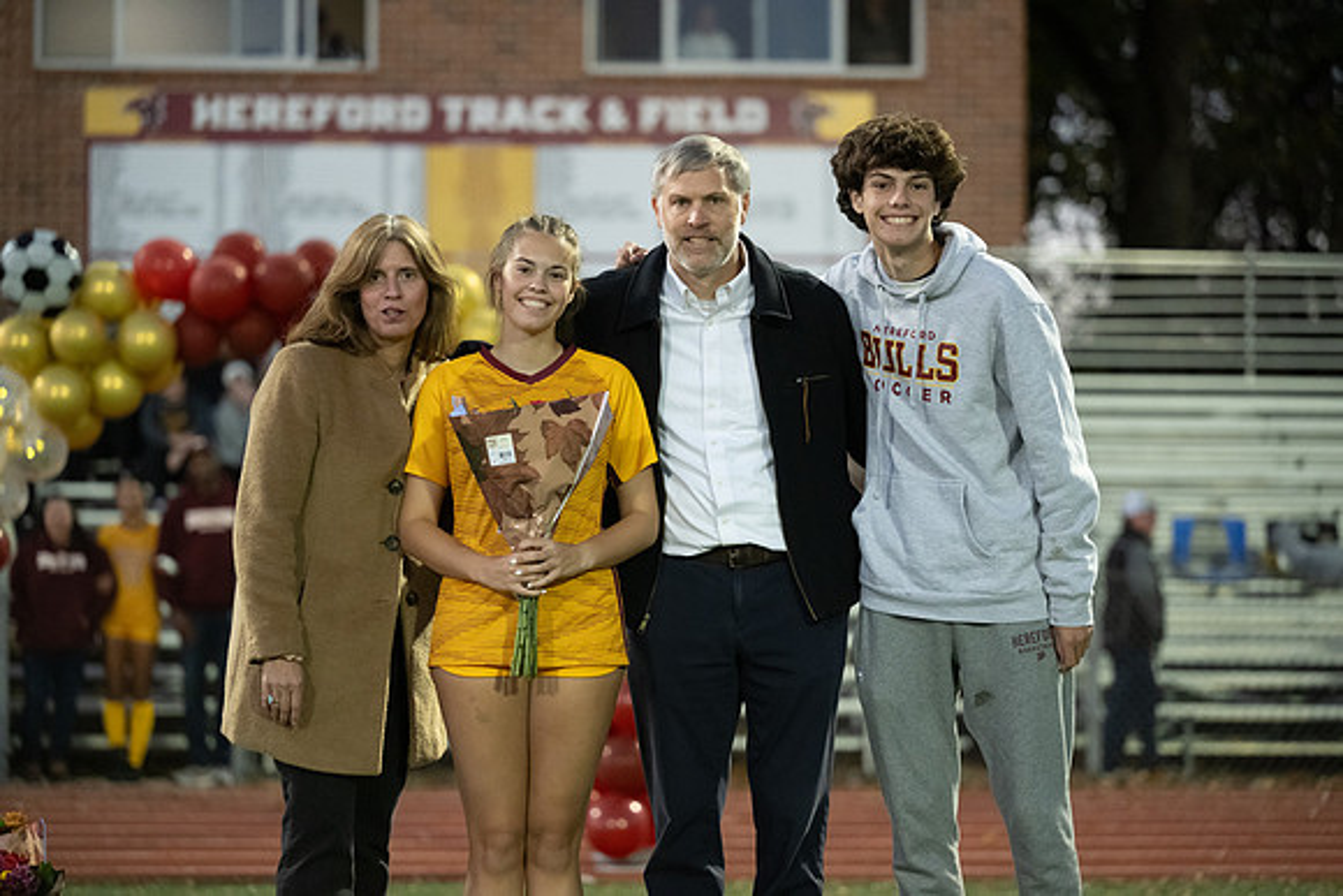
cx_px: 672
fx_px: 4478
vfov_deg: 11.4
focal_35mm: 120
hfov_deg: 17.1
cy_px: 448
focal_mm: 120
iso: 7200
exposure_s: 1/500
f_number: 2.8
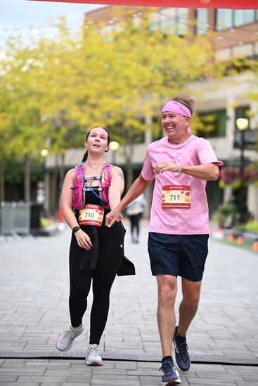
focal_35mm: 125
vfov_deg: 16.4
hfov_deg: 11.0
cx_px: 129
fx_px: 1343
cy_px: 193
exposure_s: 1/1600
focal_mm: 125
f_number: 2.8
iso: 640
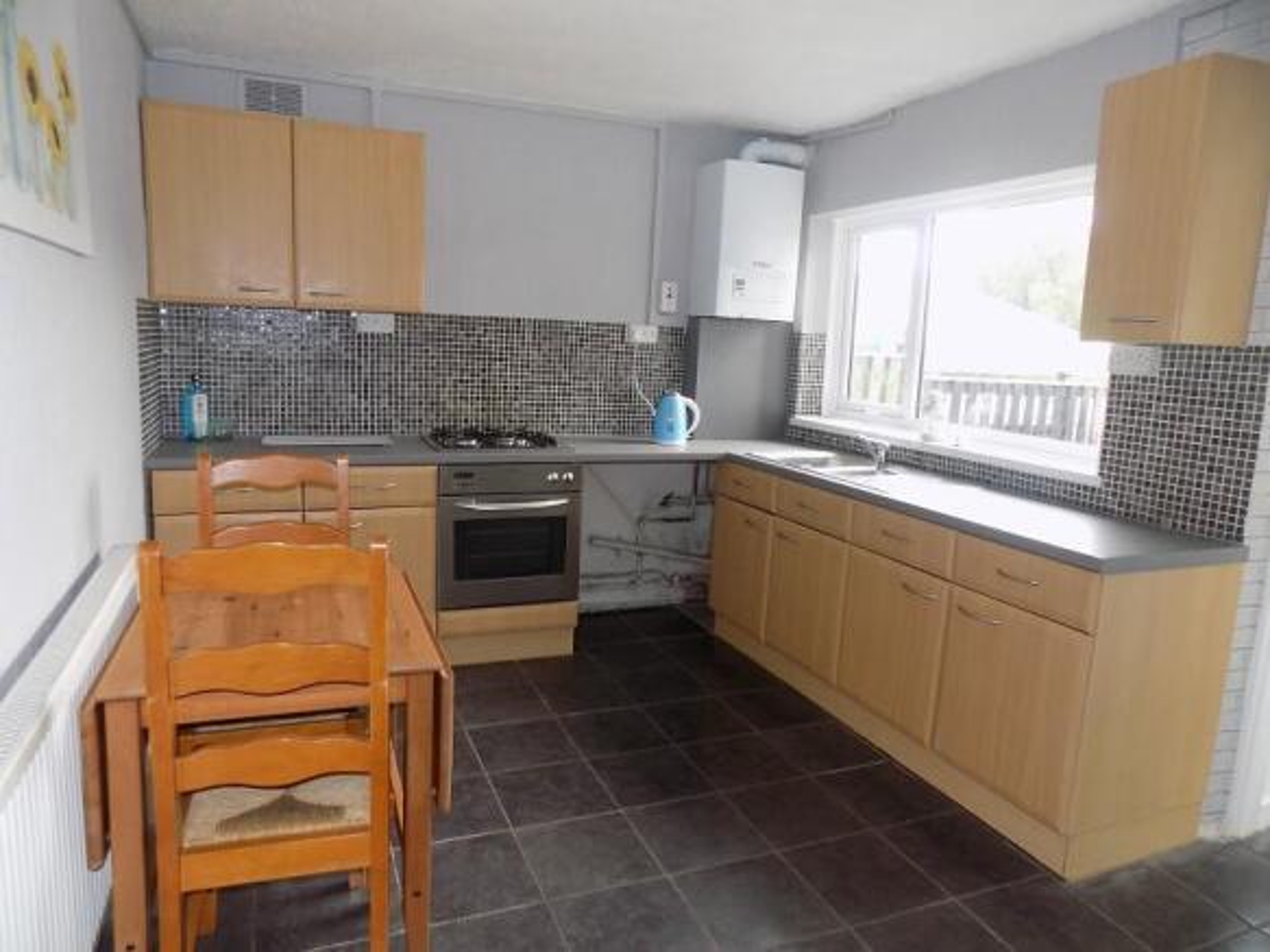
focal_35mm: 23
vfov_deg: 58.9
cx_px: 635
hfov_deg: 73.9
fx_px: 844
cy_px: 476
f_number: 3.1
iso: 160
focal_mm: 4
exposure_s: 1/30
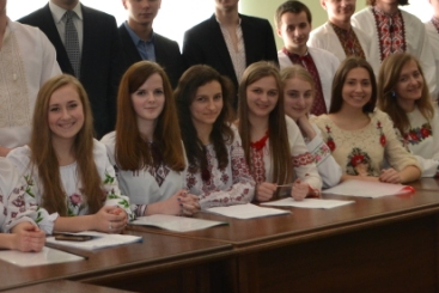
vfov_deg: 14.8
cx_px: 57
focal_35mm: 92
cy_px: 57
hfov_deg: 21.7
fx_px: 1122
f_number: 4
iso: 400
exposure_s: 1/125
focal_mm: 22
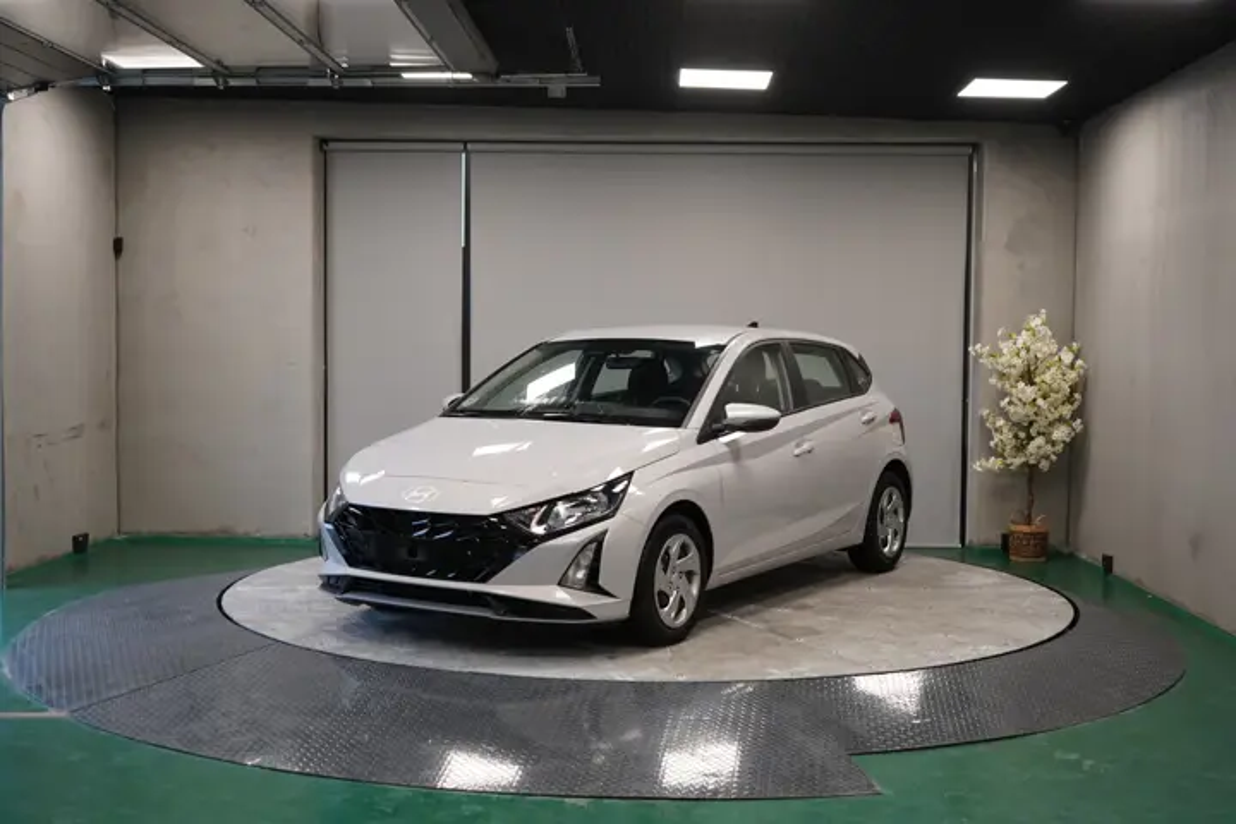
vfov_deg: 31.9
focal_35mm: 42
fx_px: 1442
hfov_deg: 46.4
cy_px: 412
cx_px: 618
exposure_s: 1/160
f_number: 4.5
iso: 1600
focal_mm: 42
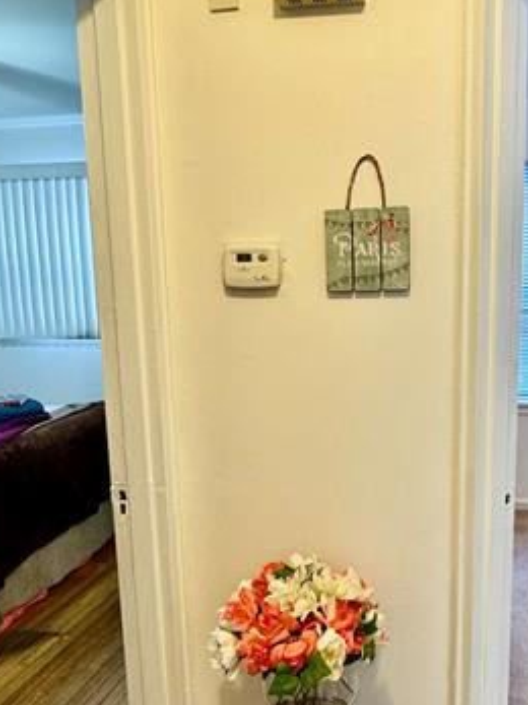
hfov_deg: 44.6
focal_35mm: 31
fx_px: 631
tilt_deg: -9.0
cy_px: 384
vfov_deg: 58.3
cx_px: 361
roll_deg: +0.3
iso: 200
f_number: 2.2
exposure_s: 1/60
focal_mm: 2.22
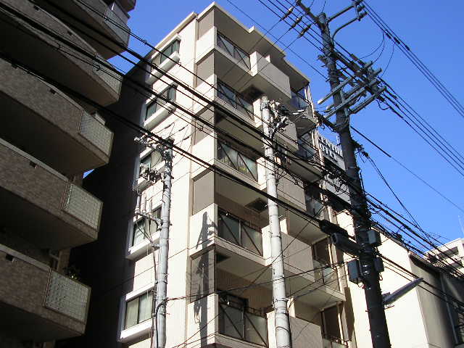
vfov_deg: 37.7
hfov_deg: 49.0
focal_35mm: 38
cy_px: 174
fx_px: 509
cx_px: 232
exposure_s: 1/528
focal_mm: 5.8
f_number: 4.1
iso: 71
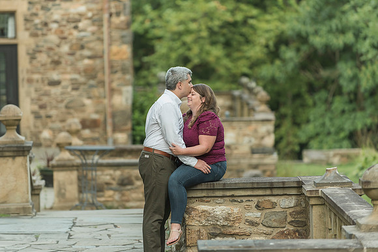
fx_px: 2163
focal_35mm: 206
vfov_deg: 6.7
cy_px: 124
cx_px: 185
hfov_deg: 10.0
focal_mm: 200
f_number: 3.2
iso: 800
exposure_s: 1/400
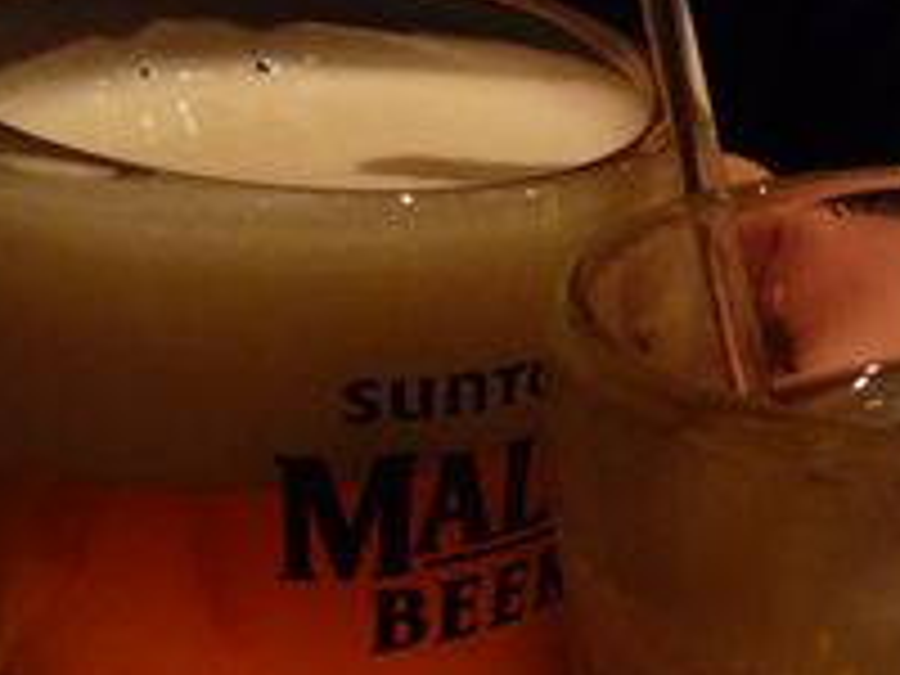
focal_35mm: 61
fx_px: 1586
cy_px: 731
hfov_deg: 31.1
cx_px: 691
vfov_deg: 22.7
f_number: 2.8
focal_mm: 4.4
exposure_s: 1/8
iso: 400
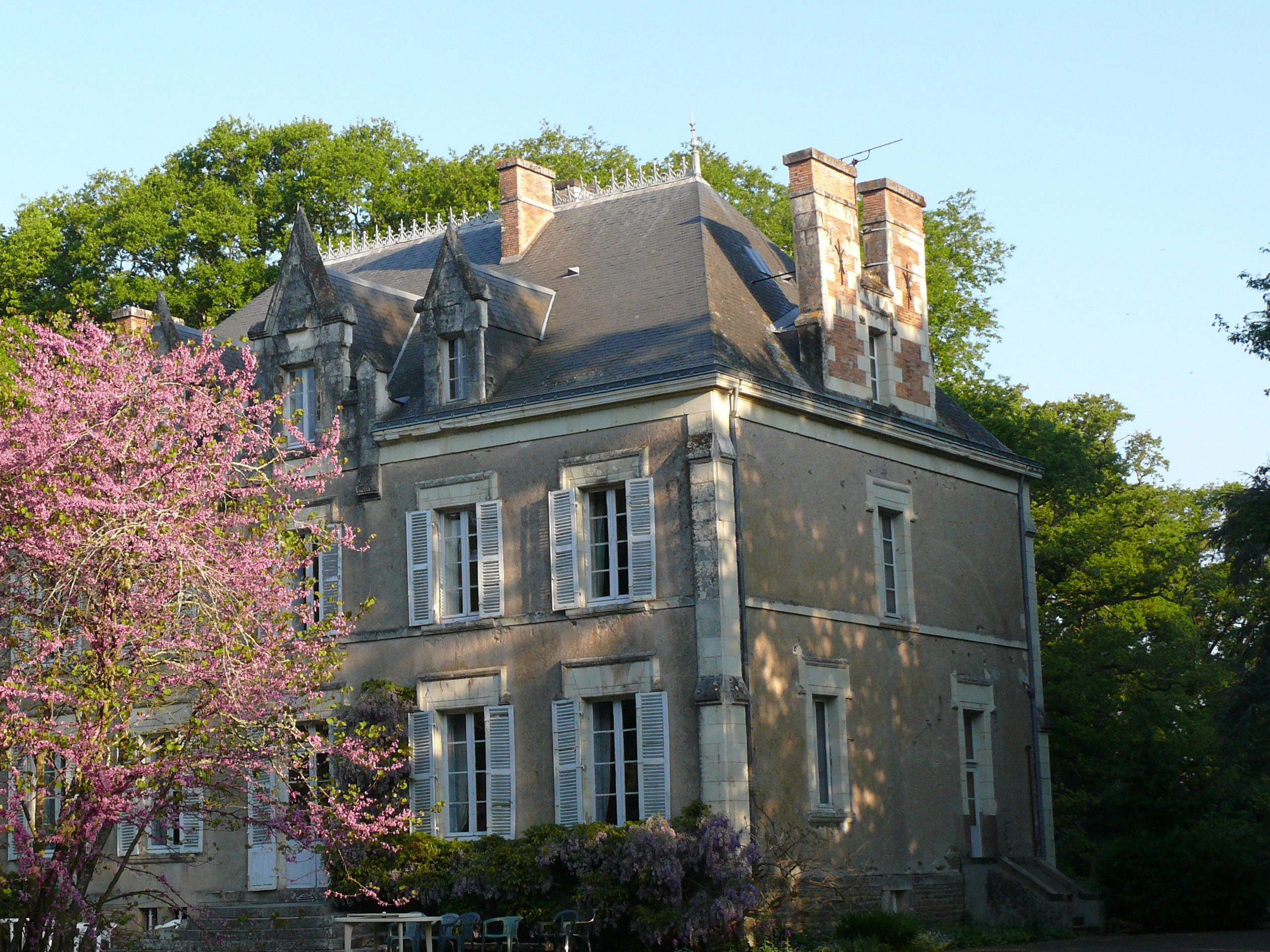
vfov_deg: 21.9
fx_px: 2458
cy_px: 525
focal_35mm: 67
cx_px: 389
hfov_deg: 28.7
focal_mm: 9.9
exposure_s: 1/200
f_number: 4.5
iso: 100
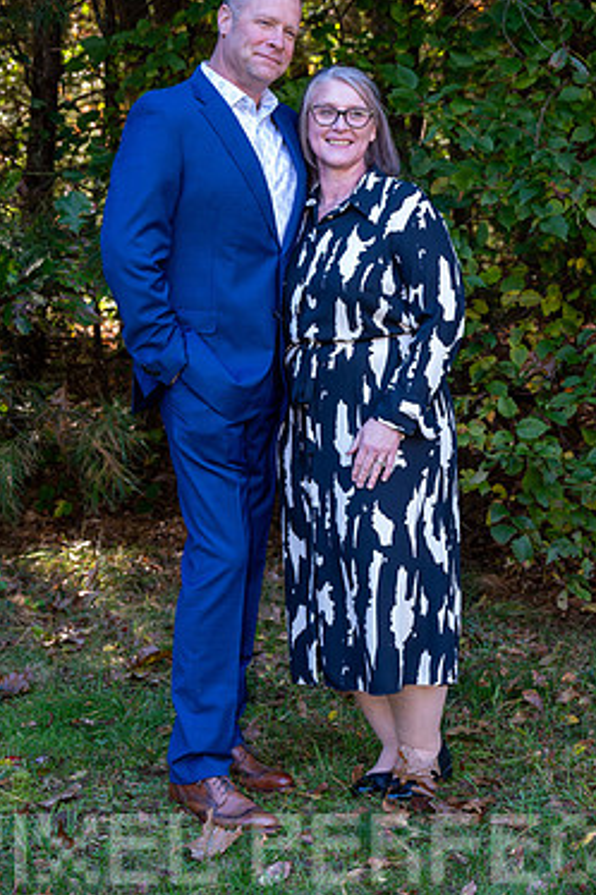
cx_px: 312
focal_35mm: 77
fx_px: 1914
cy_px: 424
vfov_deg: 26.3
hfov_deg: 17.7
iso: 640
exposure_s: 1/60
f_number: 6
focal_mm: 64
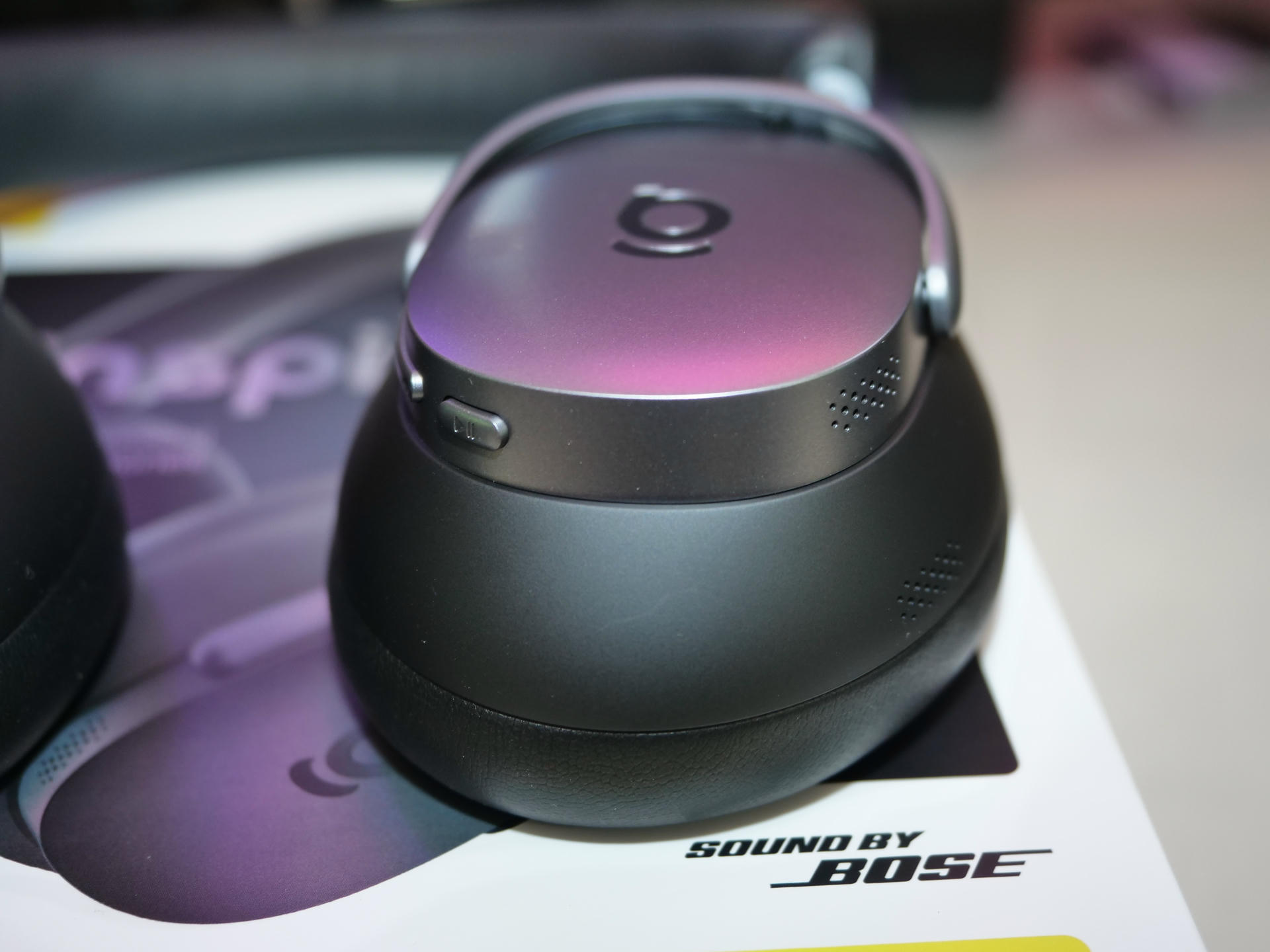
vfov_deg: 34.3
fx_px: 1541
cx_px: 635
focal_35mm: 42
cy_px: 476
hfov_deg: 44.8
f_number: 2.8
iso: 400
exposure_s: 1/60
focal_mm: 21
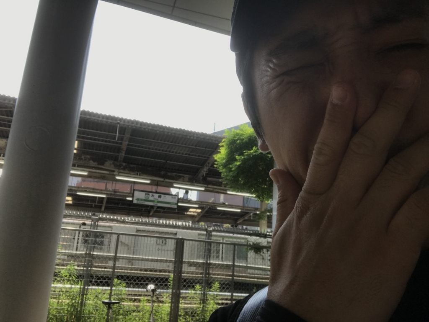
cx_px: 214
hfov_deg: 56.8
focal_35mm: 32
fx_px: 397
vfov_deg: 44.2
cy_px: 161
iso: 25
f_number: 2.2
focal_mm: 2.87
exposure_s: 1/438
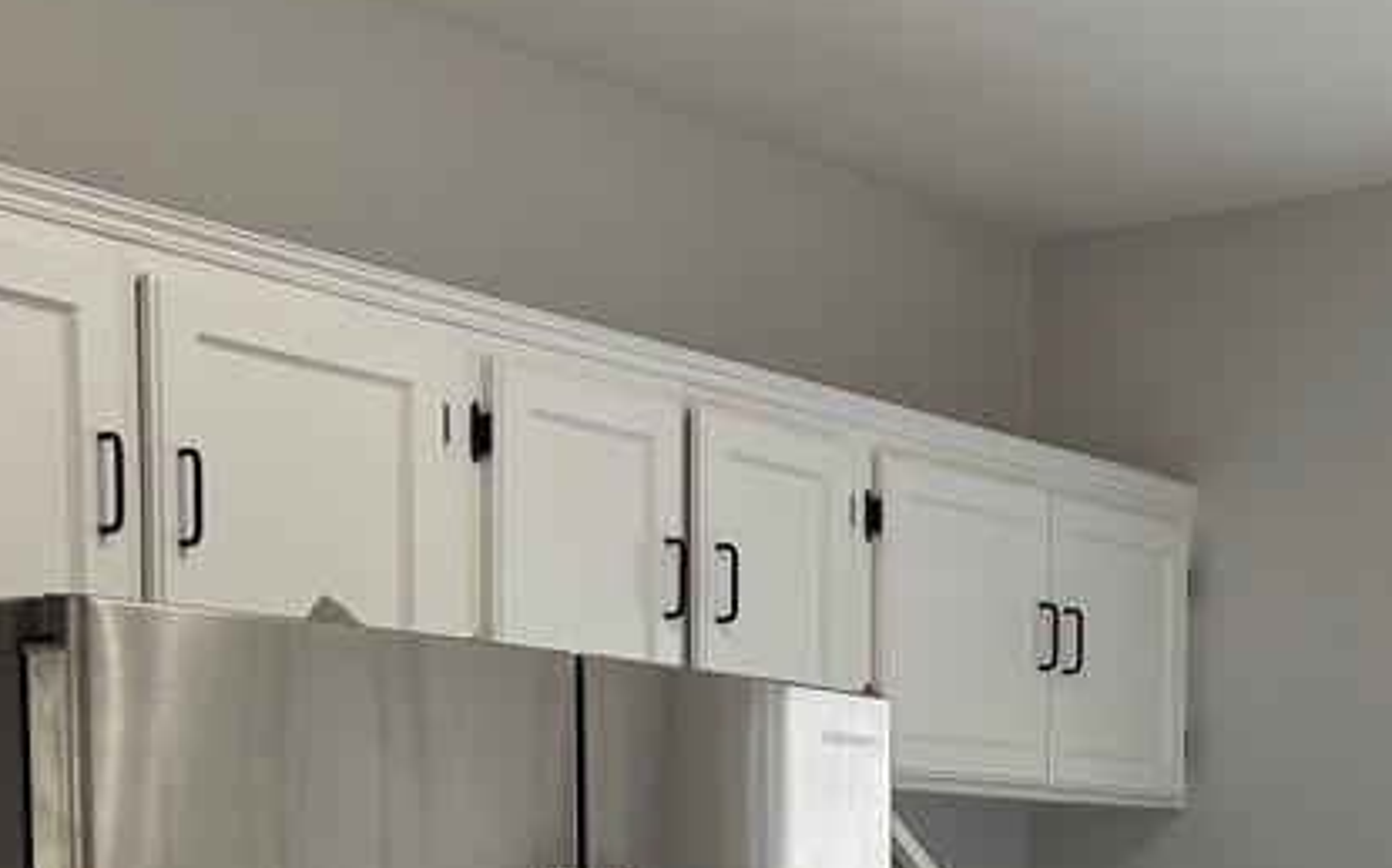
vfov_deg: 17.9
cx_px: 1144
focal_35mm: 68
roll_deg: -1.5
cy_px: 1133
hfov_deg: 29.4
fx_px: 2579
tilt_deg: -6.4
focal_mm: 5.96
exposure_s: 1/120
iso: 100
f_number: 1.6
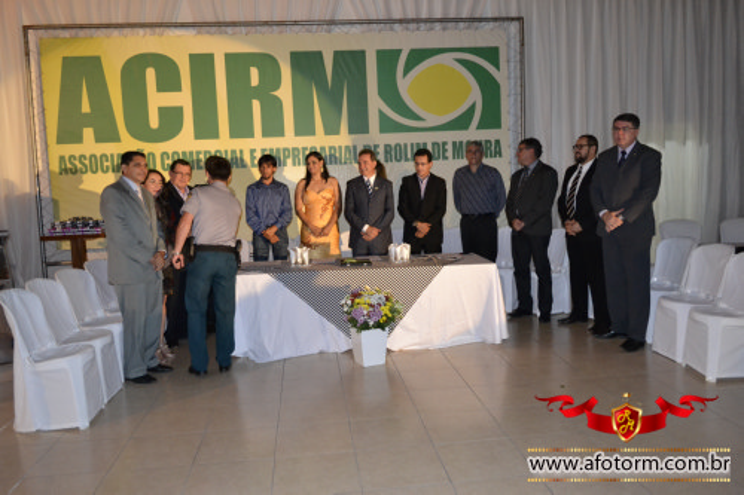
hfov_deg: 61.9
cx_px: 372
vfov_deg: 43.6
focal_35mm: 30
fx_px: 620
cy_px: 248
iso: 3200
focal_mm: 20
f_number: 3.8
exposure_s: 1/60
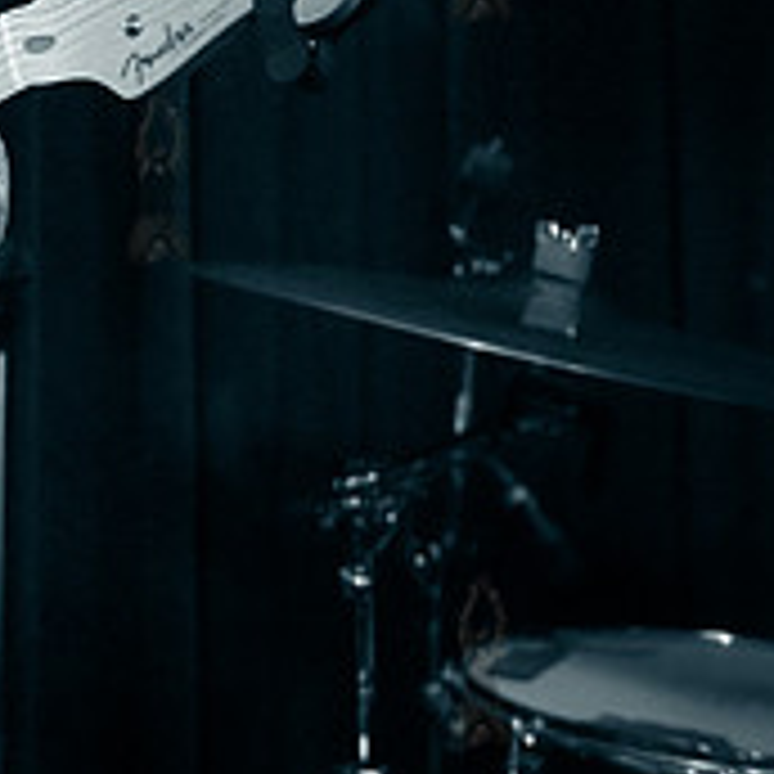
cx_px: -634
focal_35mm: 153
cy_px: -68
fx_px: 3870
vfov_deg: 11.3
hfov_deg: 10.7
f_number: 4
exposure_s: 1/400
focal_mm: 48
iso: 12800
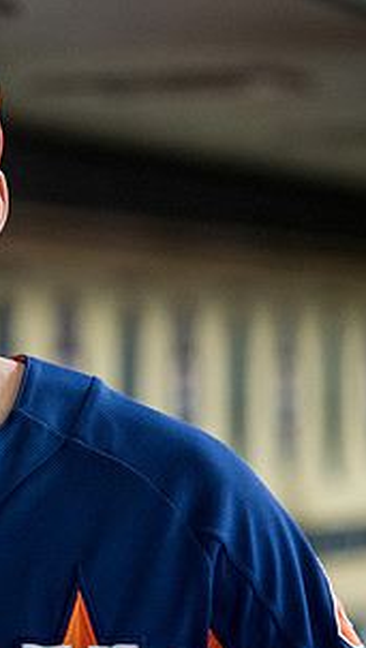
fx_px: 7280
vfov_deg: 5.1
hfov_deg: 2.9
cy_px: 284
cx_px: -105
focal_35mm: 423
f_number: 4
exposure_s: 1/1000
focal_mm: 122
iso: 2500
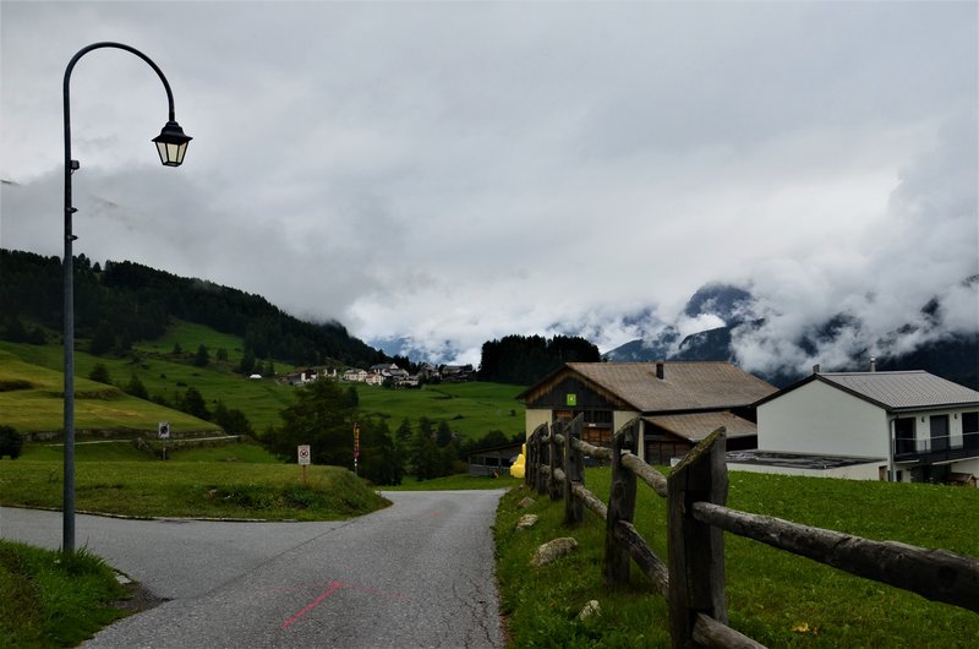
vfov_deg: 36.7
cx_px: 490
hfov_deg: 53.2
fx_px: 977
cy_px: 324
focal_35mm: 36
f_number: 10
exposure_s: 1/200
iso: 320
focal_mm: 24
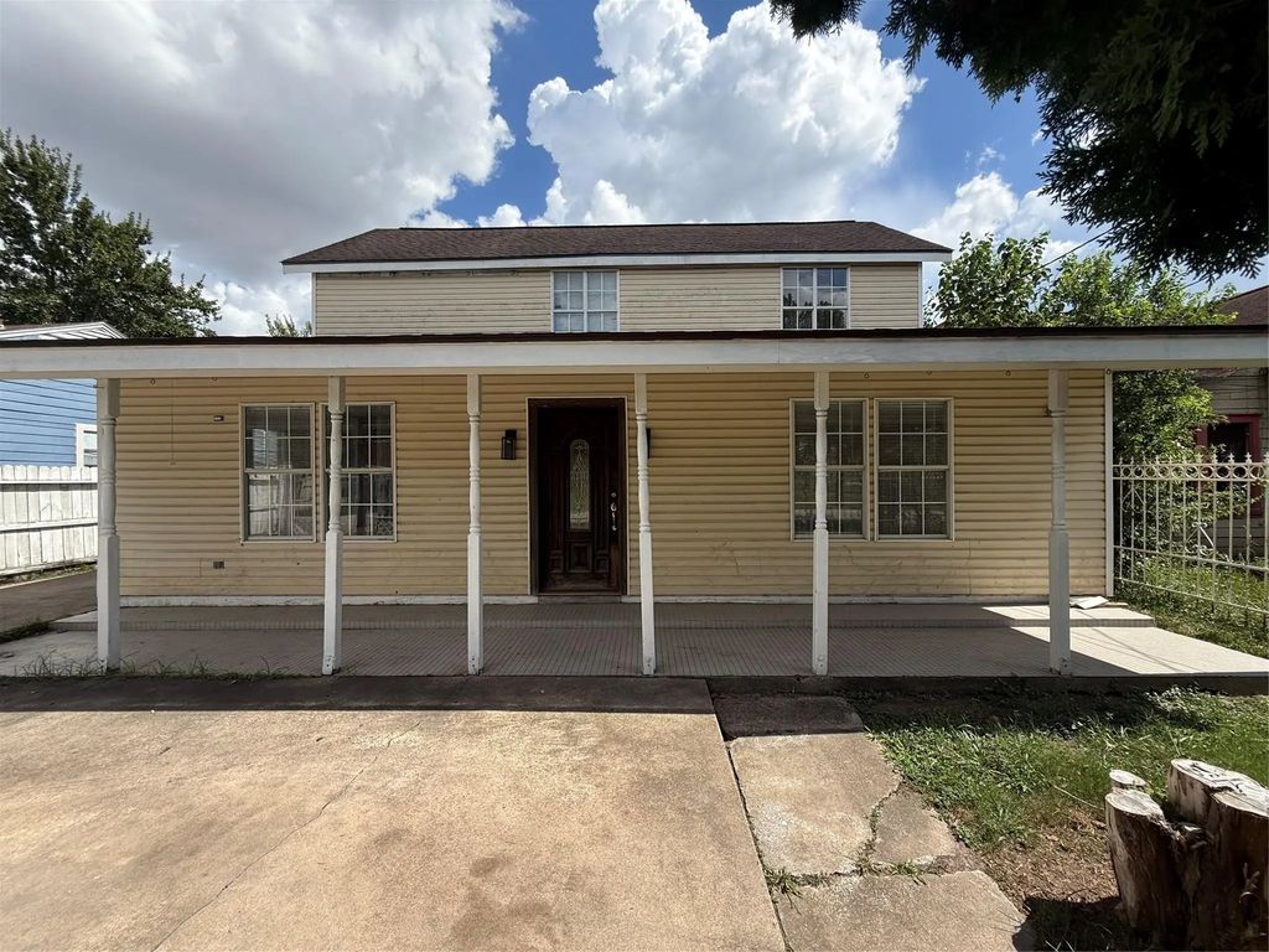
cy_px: 476
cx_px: 634
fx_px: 513
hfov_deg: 102.1
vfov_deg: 85.7
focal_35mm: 14
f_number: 2.2
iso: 25
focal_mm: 2.22
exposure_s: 1/841
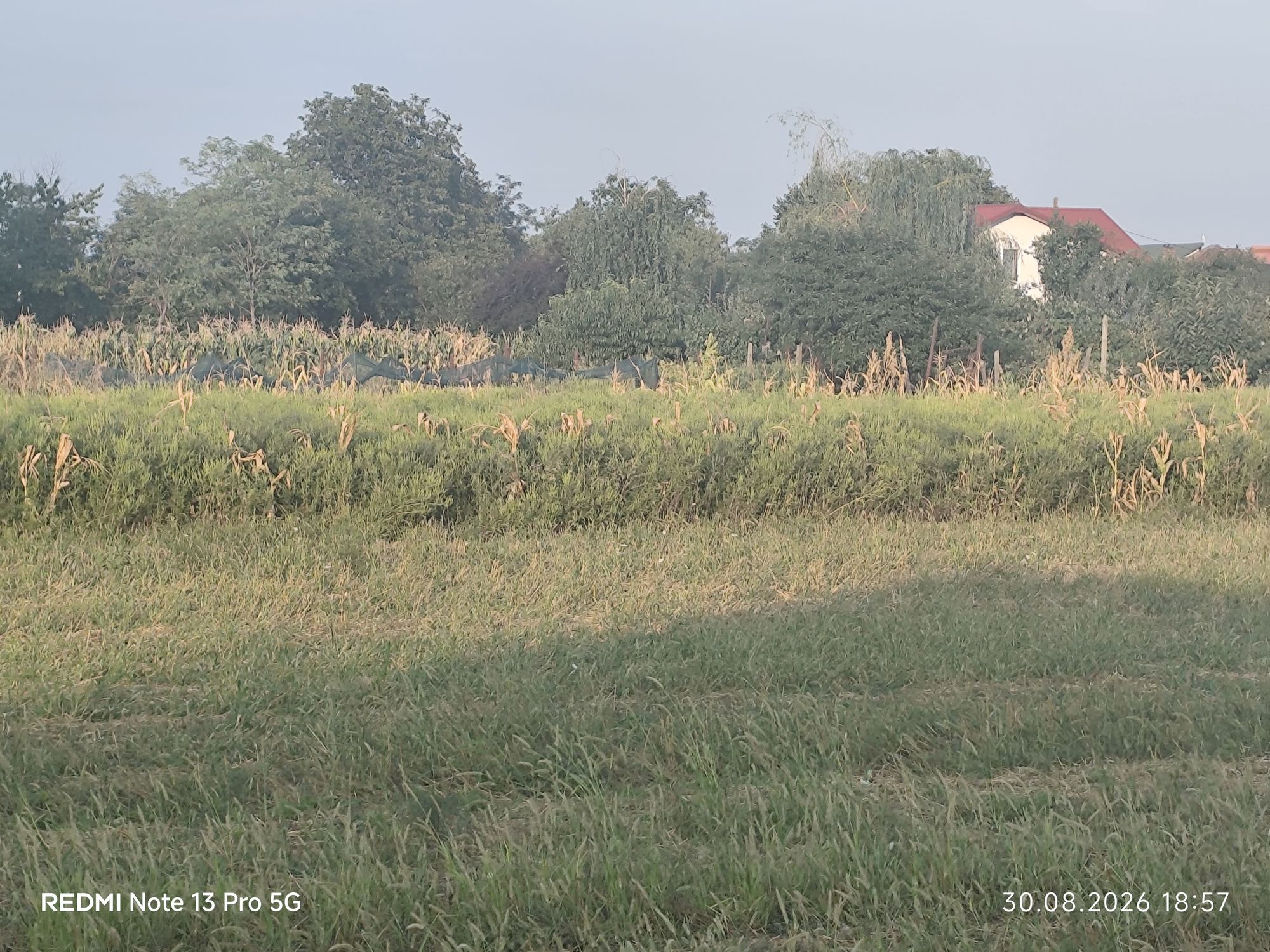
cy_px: 476
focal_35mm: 102
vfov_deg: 14.5
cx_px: 635
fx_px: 3742
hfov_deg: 19.3
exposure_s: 1/315
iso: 50
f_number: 1.65
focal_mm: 6.14
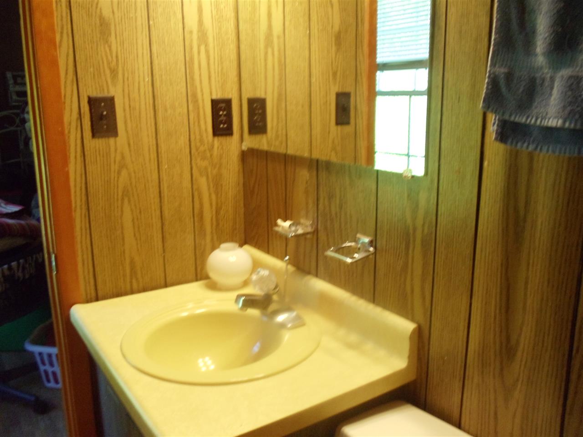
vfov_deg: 32.9
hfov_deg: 42.9
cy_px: 218
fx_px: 741
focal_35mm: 44
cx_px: 292
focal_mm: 6
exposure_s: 1/30
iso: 400
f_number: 3.5
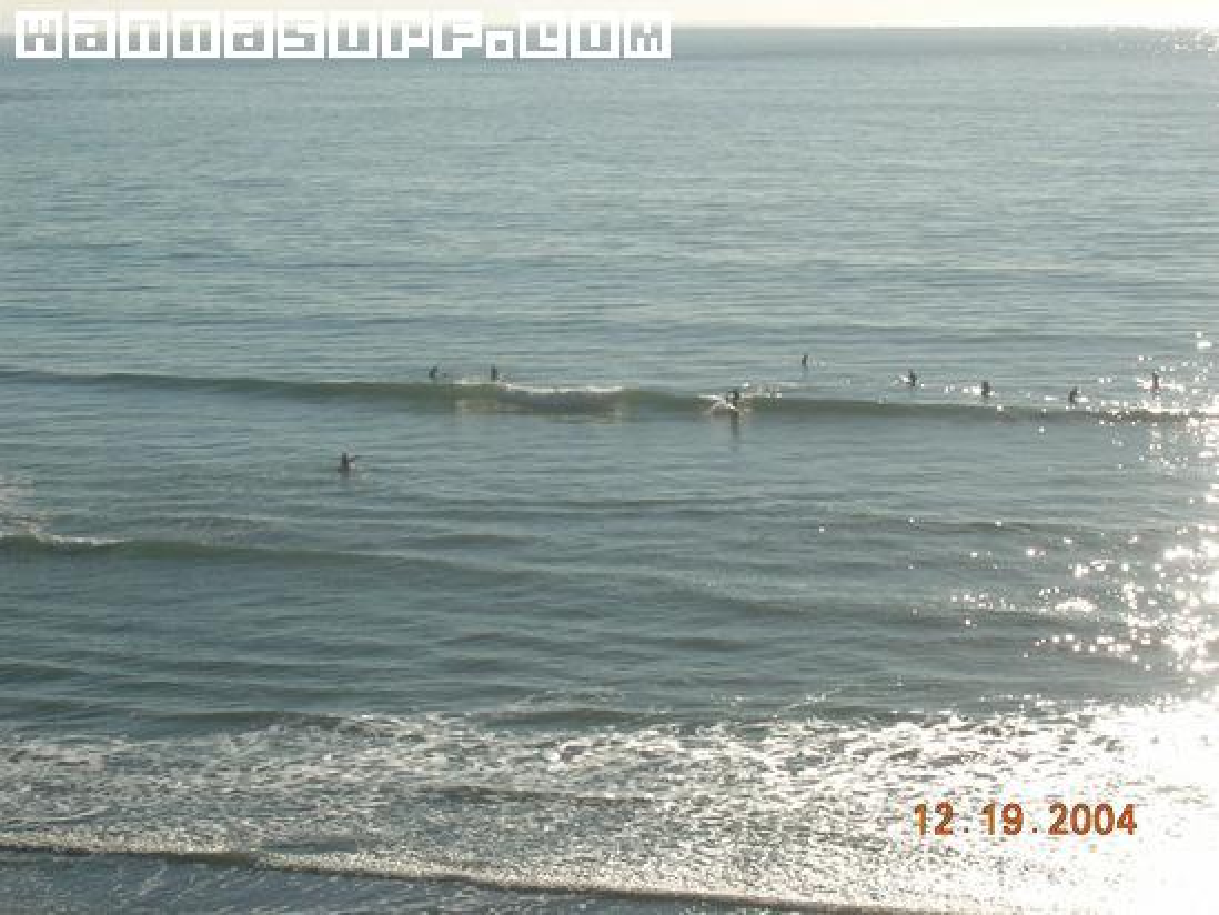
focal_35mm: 105
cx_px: 610
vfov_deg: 14.1
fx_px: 3698
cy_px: 458
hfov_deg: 18.7
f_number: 8.2
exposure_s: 1/448
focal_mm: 16.2
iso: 50
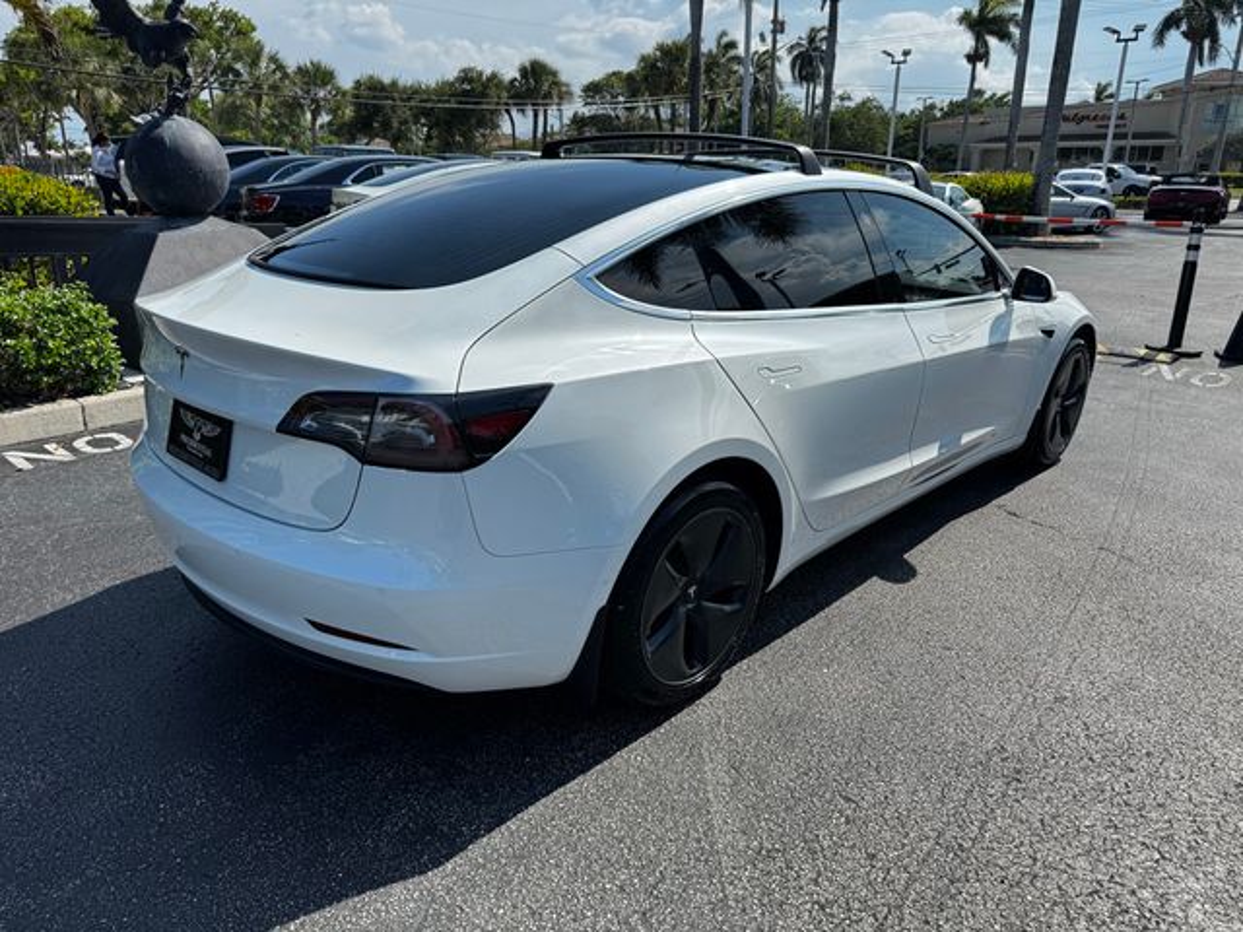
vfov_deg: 56.8
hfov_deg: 71.6
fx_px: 862
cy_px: 466
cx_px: 622
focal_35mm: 24
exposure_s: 1/3096
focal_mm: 6.76
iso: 80
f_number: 1.78
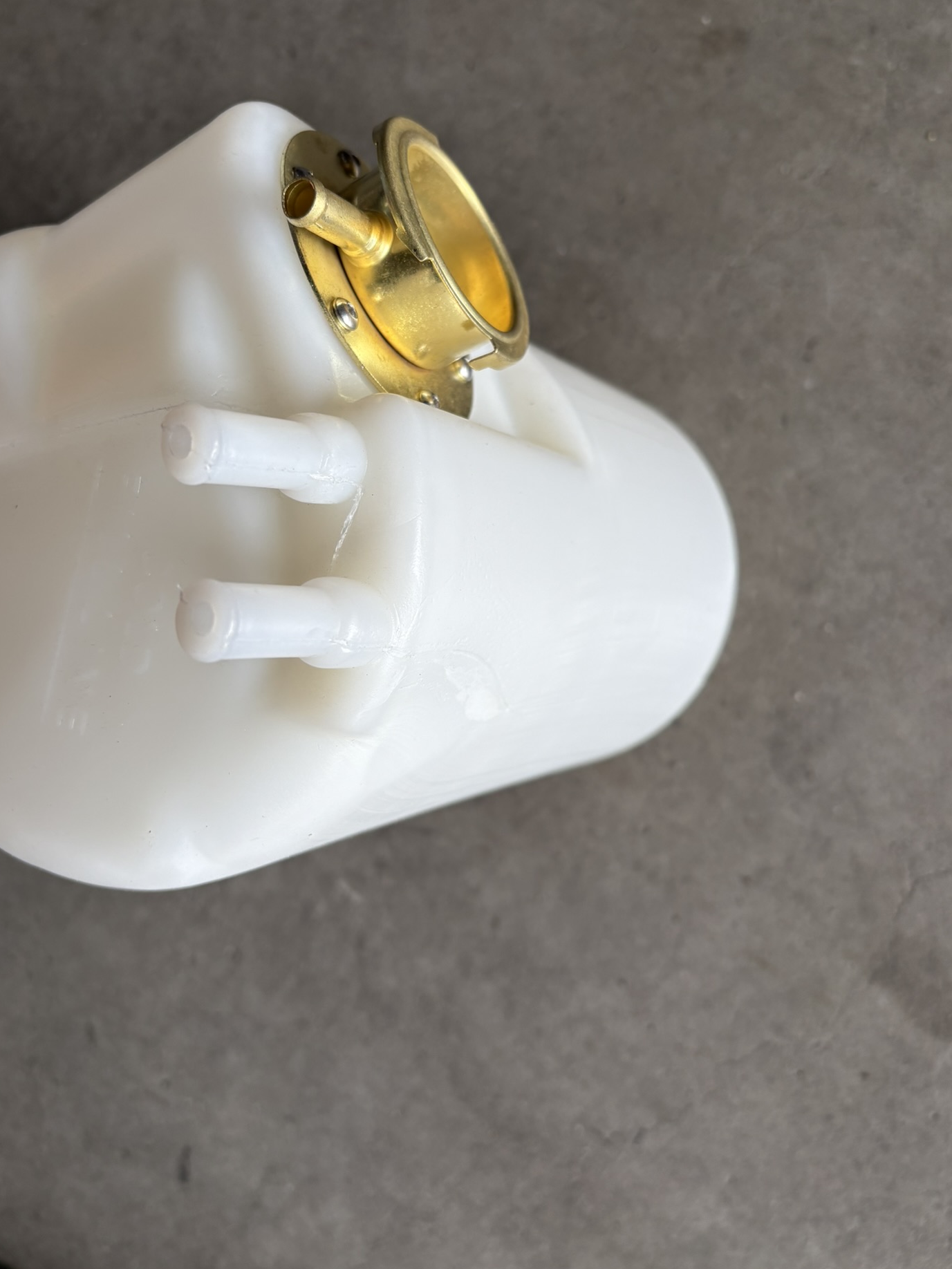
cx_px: 477
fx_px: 1063
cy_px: 570
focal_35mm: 29
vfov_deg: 61.5
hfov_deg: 48.2
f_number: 1.6
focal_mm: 5.96
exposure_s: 1/511
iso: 50
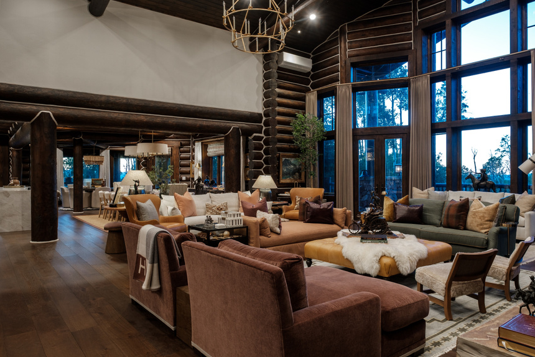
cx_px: 297
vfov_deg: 51.3
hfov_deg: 71.3
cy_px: 173
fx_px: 372
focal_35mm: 25
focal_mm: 13.8
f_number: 4.5
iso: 400
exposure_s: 1/5
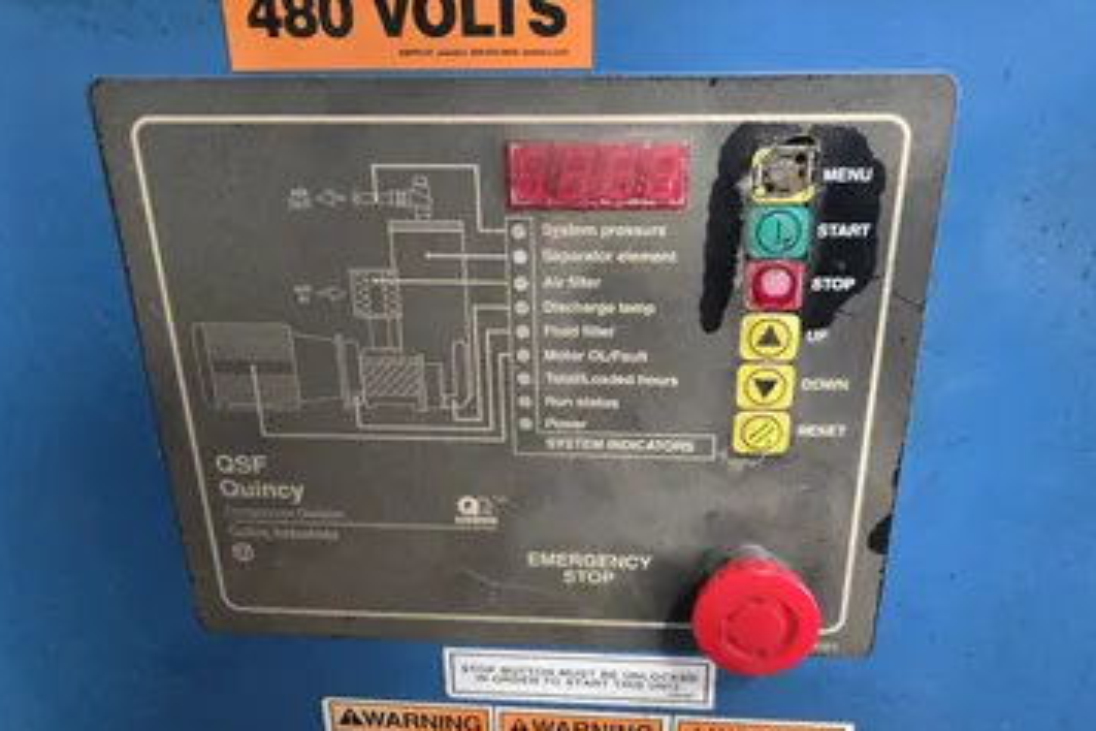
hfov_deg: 67.4
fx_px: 822
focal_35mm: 27
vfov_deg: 47.9
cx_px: 554
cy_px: 366
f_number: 1.8
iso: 1250
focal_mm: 5.4
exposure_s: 1/60
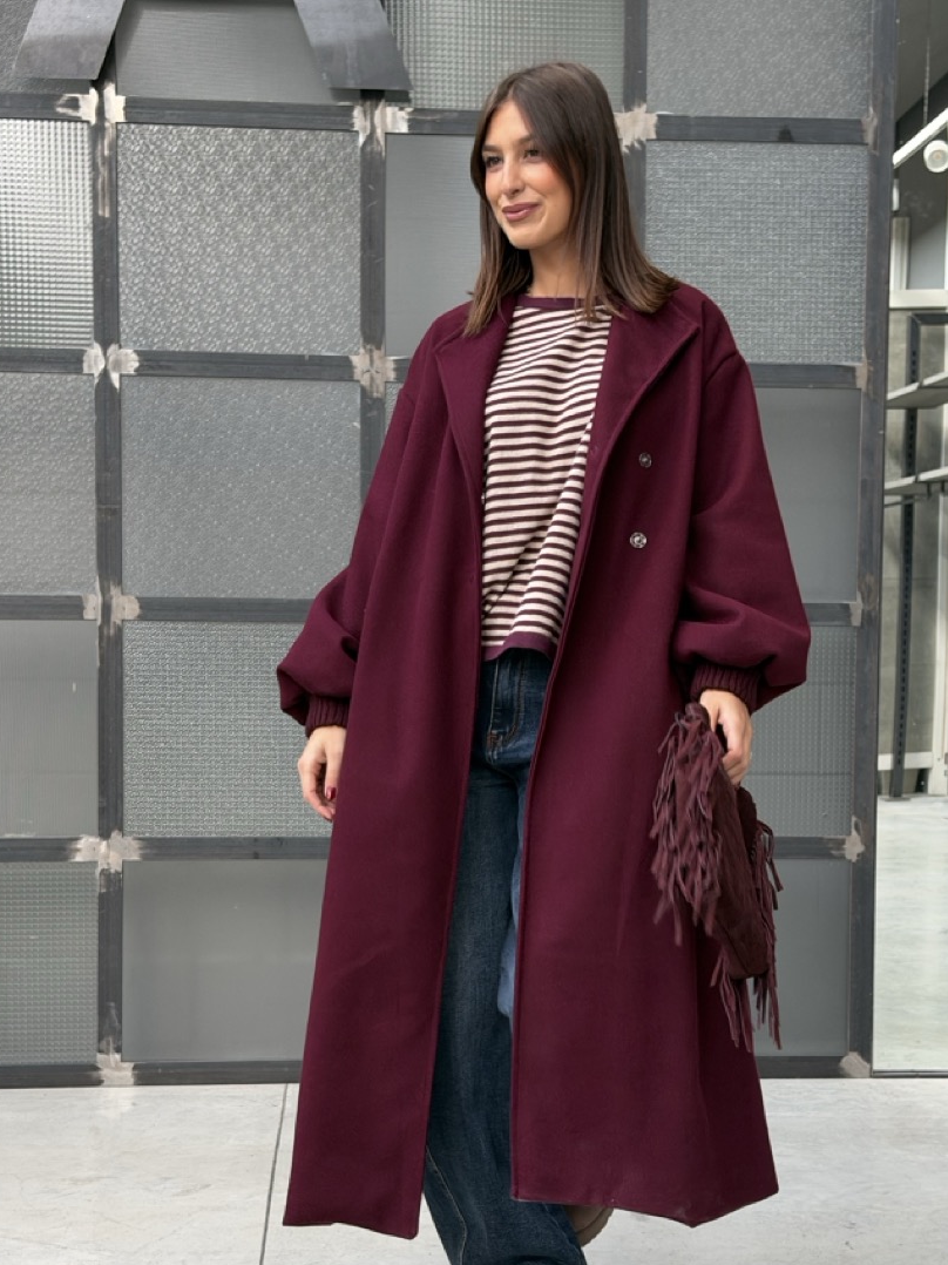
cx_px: 547
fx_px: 2082
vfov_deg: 33.7
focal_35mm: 57
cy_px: 742
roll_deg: -1.4
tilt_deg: -3.1
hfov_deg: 25.6
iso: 160
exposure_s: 1/60
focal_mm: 6.76
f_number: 1.78
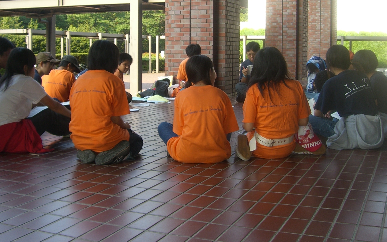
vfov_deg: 25.2
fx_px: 538
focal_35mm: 51
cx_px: 194
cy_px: 87
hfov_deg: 39.6
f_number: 2.7
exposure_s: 1/200
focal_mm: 6.2
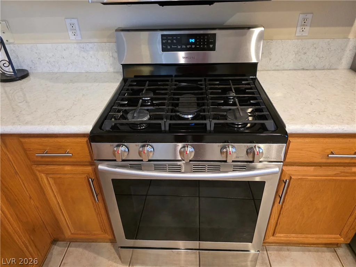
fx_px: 237
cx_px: 178
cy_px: 134
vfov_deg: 58.9
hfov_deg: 73.9
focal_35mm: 23
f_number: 1.7
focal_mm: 6.3
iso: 1000
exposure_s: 1/120
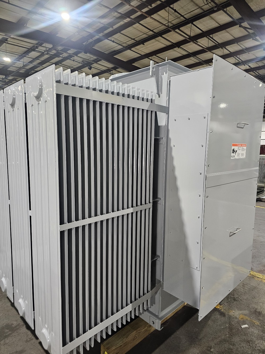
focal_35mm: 23
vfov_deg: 73.9
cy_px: 177
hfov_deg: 58.9
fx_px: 235
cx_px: 132
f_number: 1.7
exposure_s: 1/60
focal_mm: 6.3
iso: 500
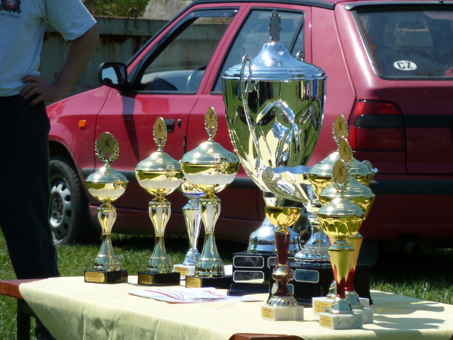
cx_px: 226
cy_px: 170
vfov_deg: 4.3
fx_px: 4489
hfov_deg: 5.8
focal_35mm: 343
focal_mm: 49.2
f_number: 4.9
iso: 80
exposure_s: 1/400
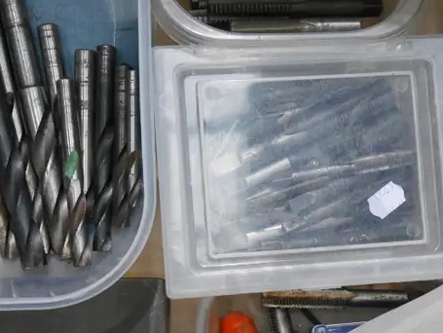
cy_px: 250
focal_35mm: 72
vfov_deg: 20.3
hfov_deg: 26.8
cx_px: 301
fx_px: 922
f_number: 4
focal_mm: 16
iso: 3200
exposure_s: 1/100
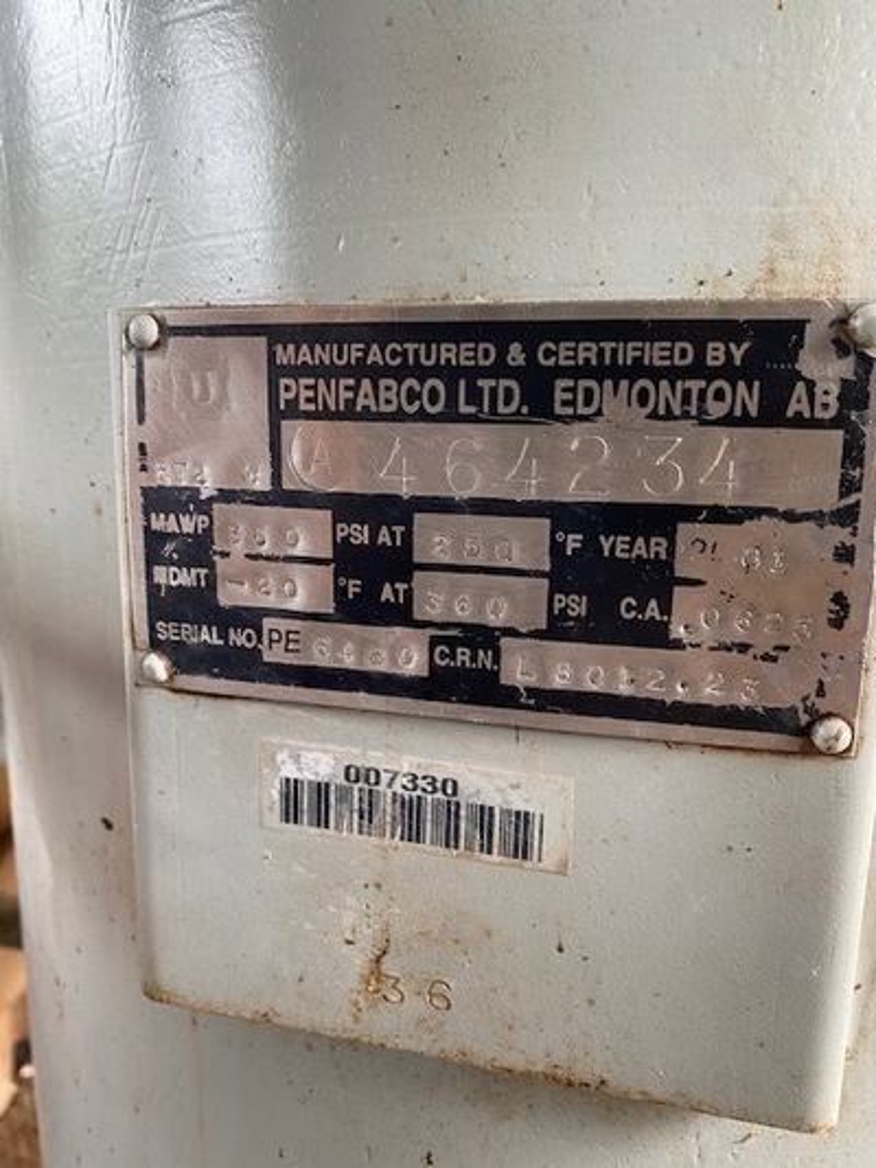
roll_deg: -0.2
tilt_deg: -11.4
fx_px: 877
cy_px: 584
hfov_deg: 53.1
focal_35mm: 26
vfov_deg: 67.3
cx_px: 438
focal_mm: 4.25
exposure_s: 1/69
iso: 125
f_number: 1.8
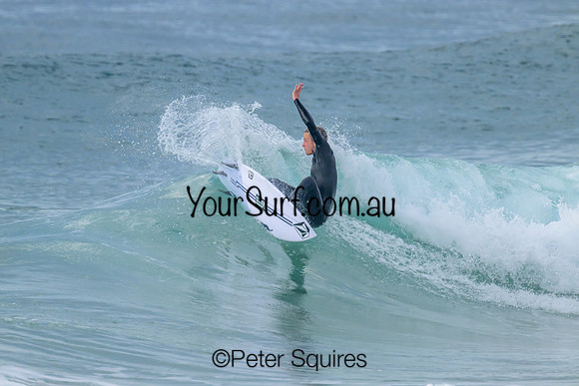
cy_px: 184
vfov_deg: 1.6
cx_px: 277
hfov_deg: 2.5
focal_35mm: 836
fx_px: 13442
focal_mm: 800
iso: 1800
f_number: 11
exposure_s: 1/2000
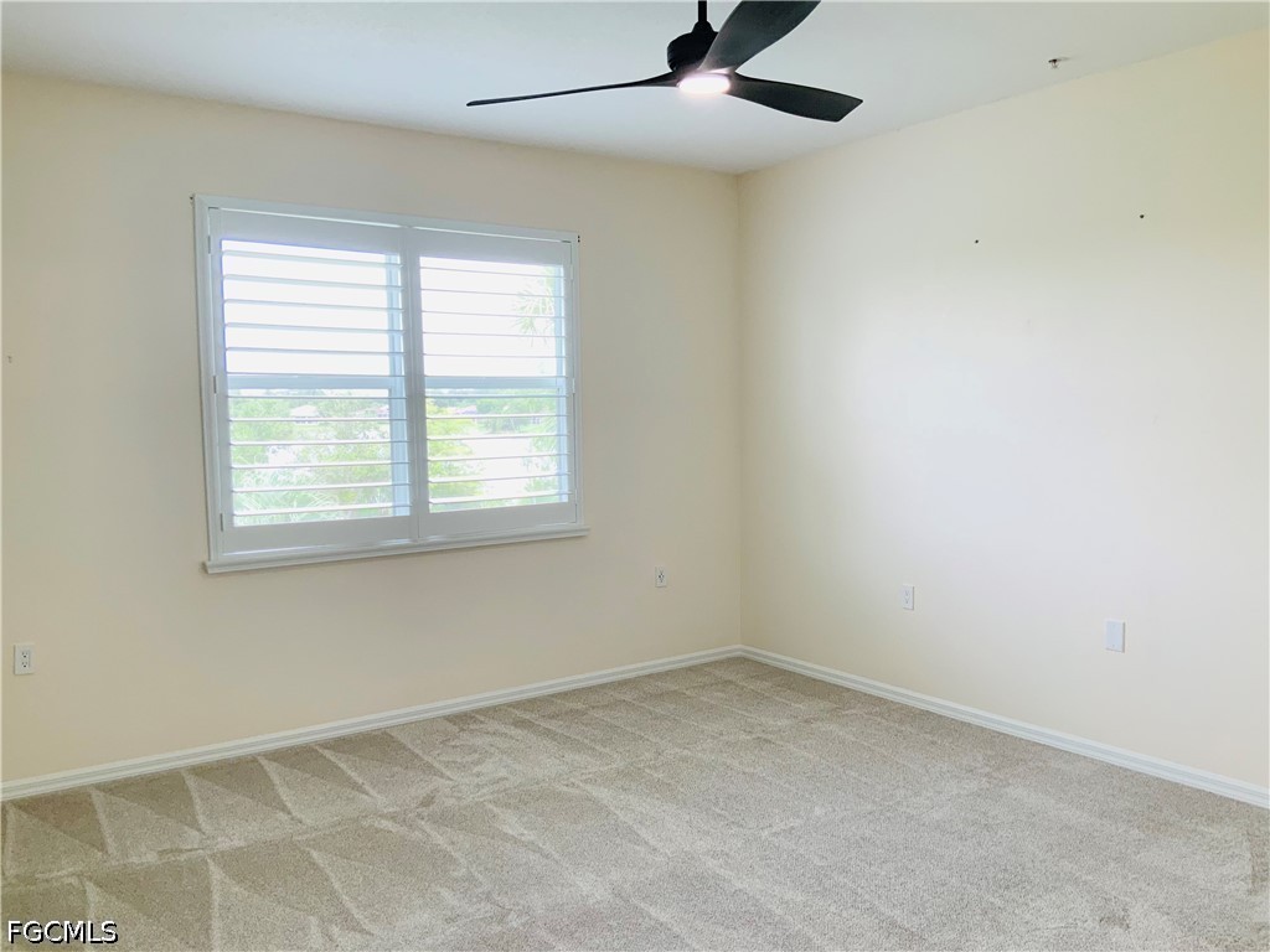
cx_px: 635
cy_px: 476
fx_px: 1064
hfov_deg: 61.7
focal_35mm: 29
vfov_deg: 48.2
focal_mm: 3
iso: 50
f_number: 1.8
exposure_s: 1/120
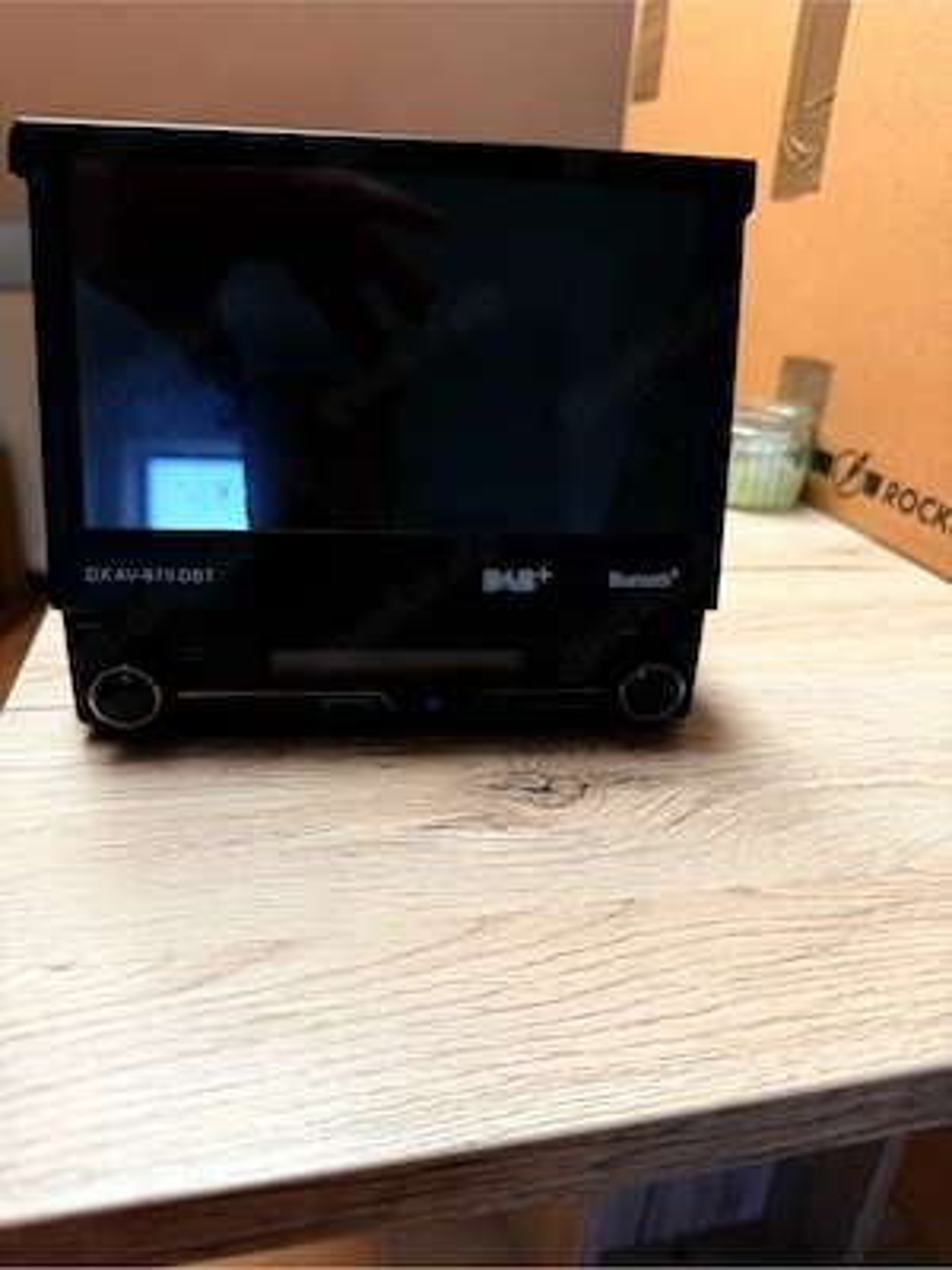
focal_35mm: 24
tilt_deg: -24.0
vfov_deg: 71.6
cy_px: 635
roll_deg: -3.3
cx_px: 476
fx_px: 880
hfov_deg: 56.8
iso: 80
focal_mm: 6.76
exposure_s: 1/121
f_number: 1.78
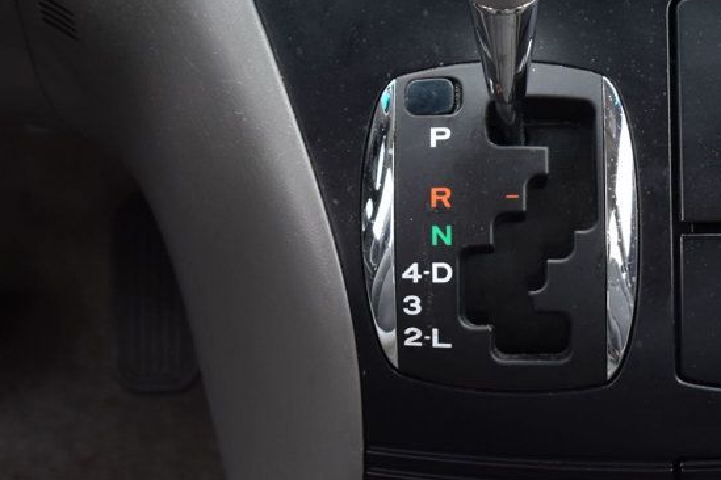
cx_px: 517
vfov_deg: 8.9
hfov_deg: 13.3
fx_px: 3083
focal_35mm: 154
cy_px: 92
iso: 400
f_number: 7.1
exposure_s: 1/25
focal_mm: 55
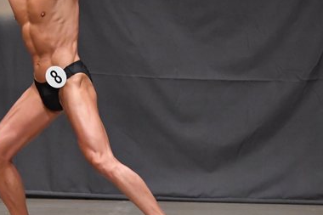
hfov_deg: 4.7
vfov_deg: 3.1
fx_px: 3964
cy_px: 76
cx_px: 61
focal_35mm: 442
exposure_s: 1/400
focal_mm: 145
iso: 6400
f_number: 5.6
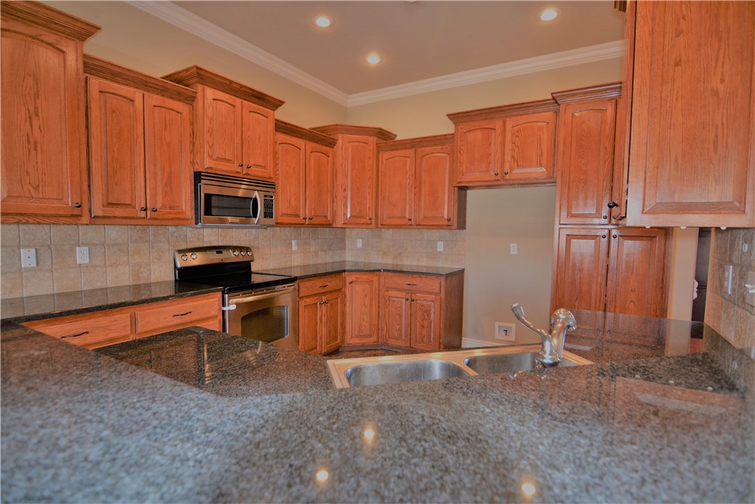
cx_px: 378
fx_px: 362
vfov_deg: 69.7
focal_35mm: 17
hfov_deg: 92.4
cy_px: 252
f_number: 2.8
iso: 720
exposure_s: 1/60
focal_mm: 11.5
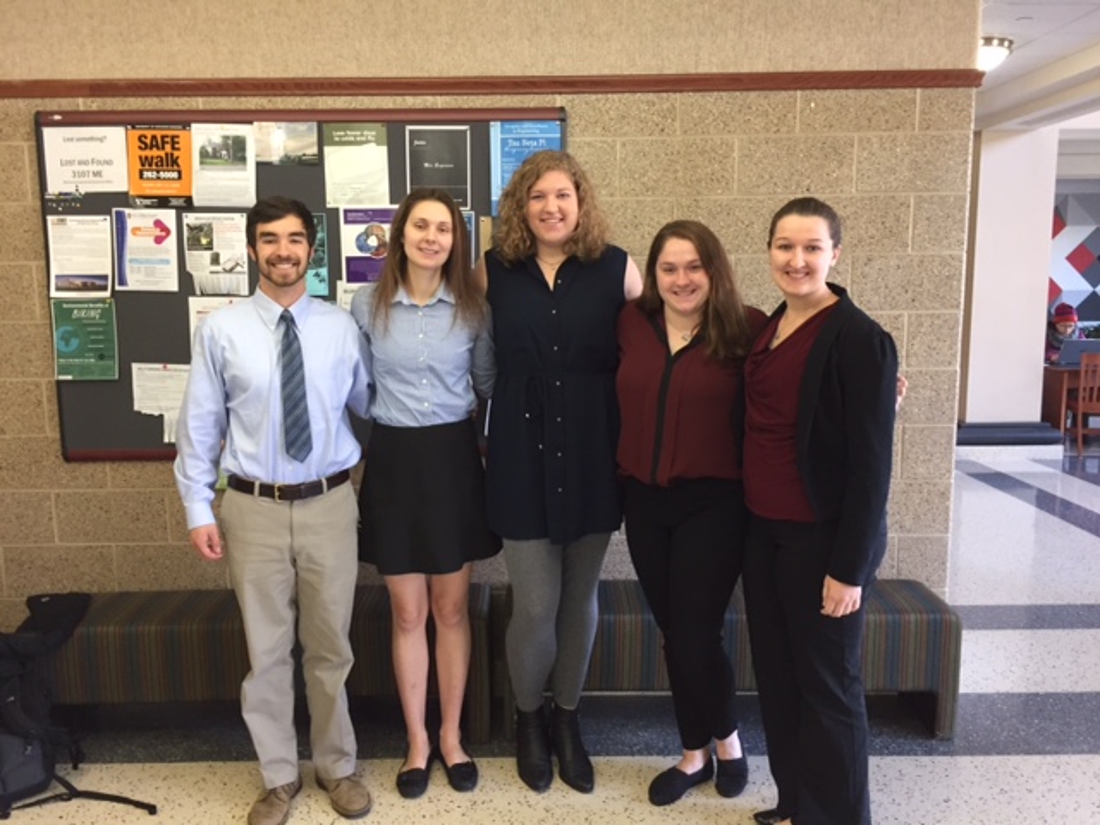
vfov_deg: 48.2
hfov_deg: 61.7
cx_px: 550
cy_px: 412
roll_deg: +0.1
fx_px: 922
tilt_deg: -8.6
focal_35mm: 29
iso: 125
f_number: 2.2
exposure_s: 1/30
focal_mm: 4.15
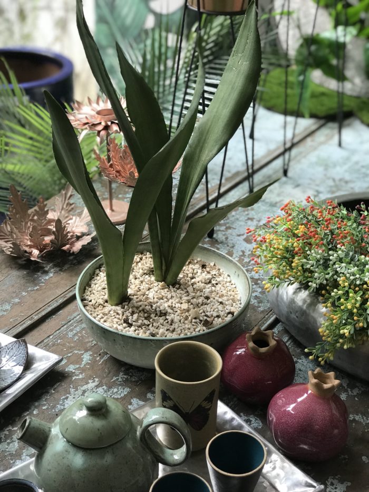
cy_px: 246
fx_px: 810
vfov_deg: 33.8
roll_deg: -2.2
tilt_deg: -30.8
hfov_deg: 25.7
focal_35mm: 57
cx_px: 184
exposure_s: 1/60
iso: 40
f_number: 2.8
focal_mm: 6.6
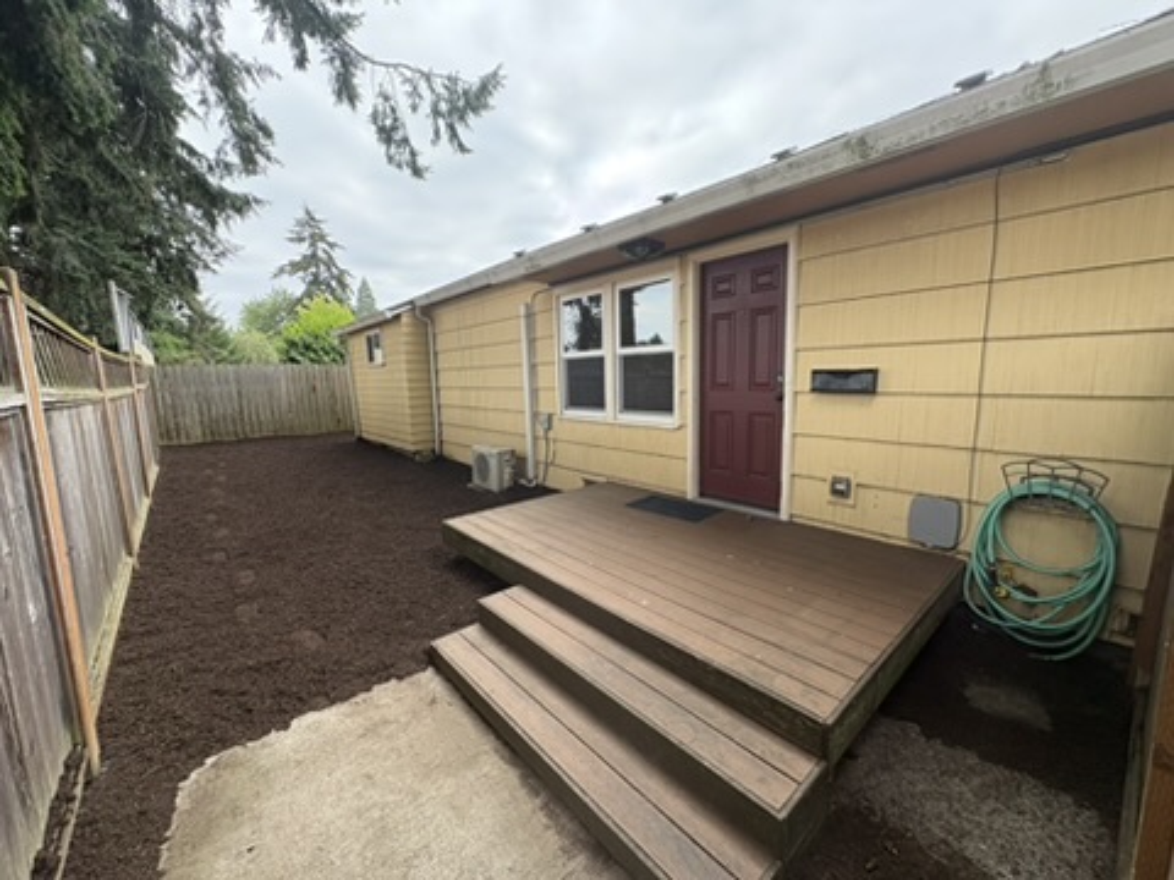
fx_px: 475
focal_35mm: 14
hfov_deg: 102.1
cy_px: 440
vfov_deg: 85.7
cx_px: 587
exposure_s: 1/162
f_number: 2.2
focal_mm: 2.22
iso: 64
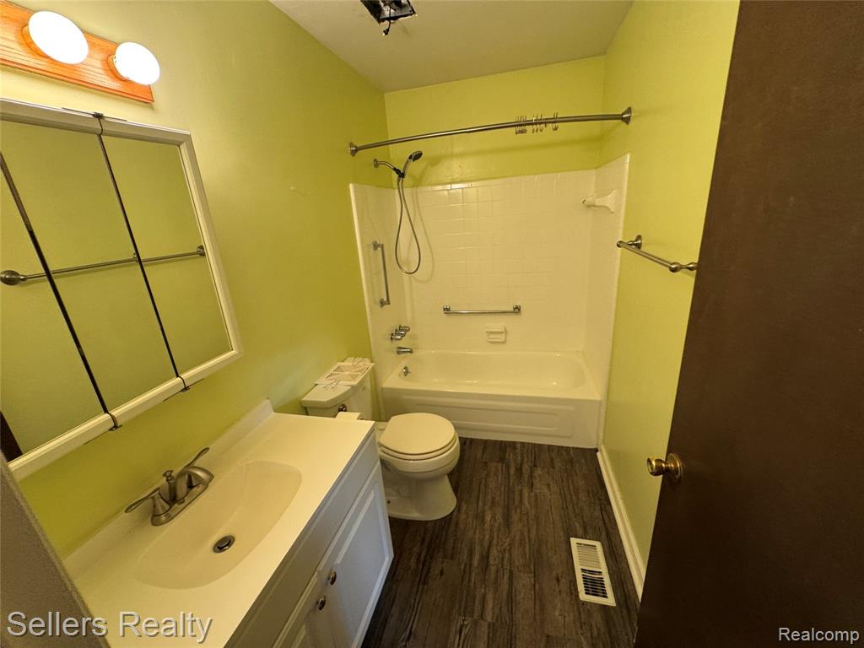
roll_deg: +3.4
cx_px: 432
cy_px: 324
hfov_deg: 102.1
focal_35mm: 14
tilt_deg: -21.5
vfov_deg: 85.7
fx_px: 349
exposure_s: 1/60
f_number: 2.2
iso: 200
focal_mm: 2.22
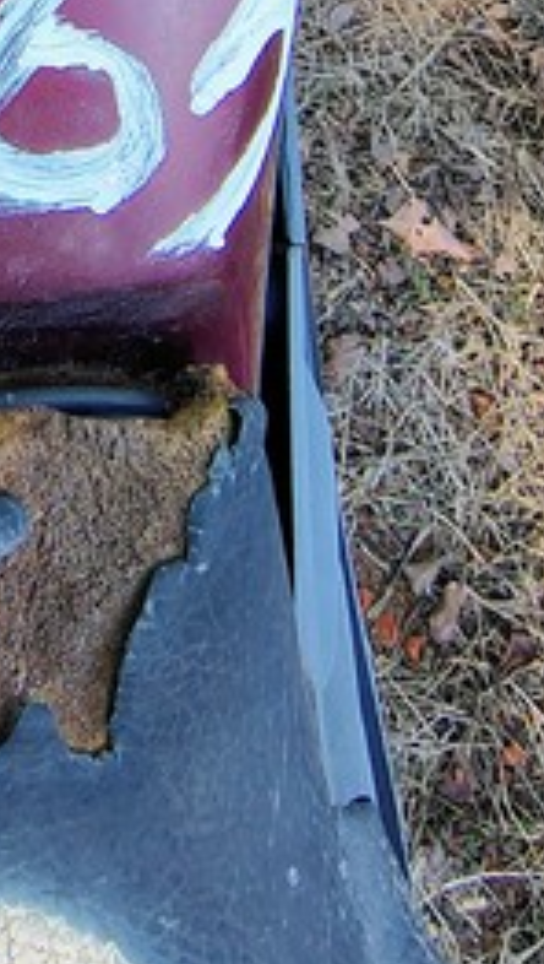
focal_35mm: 51
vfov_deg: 31.4
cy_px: -287
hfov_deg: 21.4
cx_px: -162
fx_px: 1304
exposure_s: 1/120
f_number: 2.2
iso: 203
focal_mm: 2.13
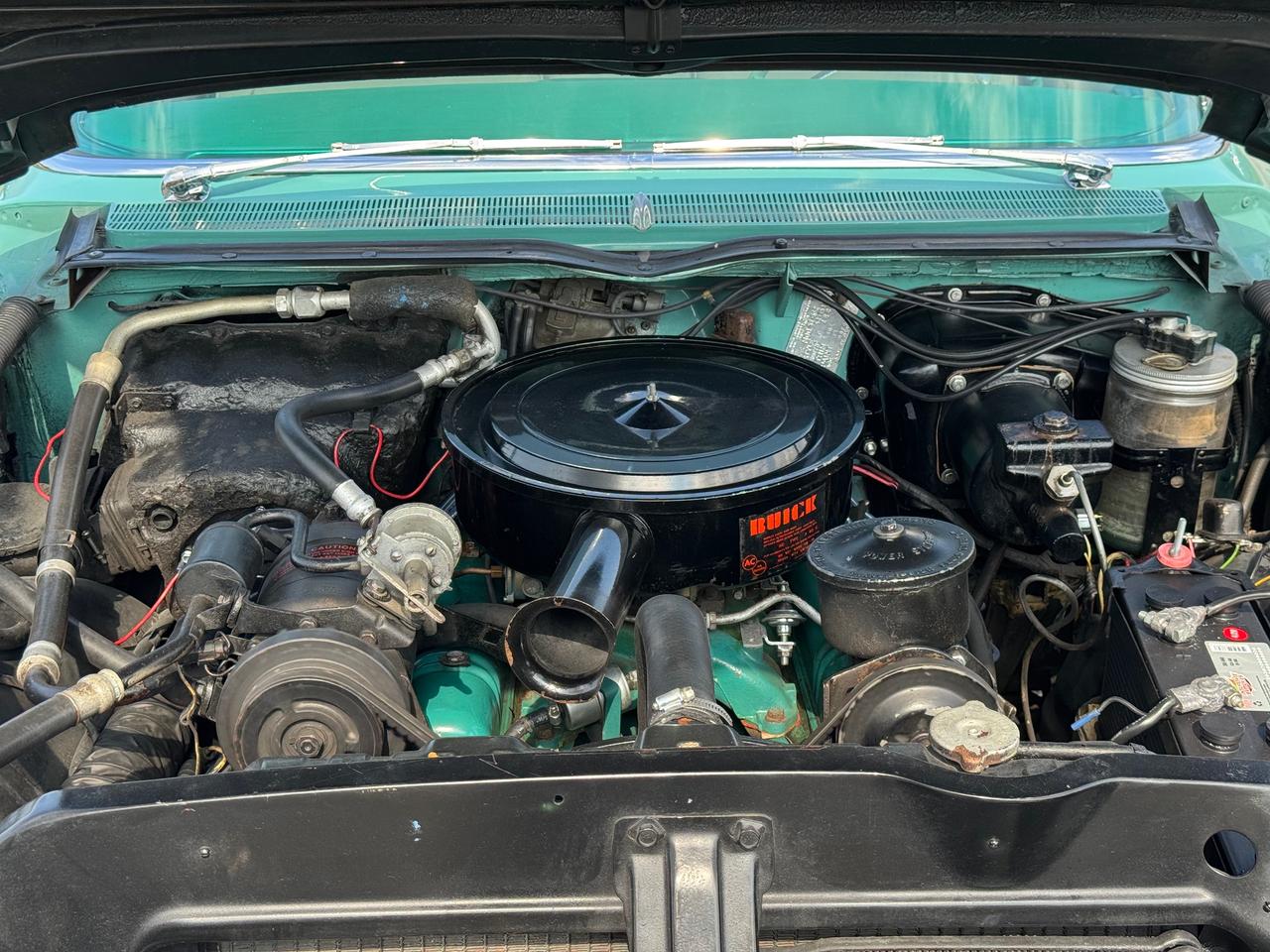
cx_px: 635
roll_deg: -1.1
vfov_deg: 30.3
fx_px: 1761
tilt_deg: -25.1
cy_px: 476
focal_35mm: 48
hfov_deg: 39.7
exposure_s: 1/454
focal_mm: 6.76
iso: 64
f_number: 1.78
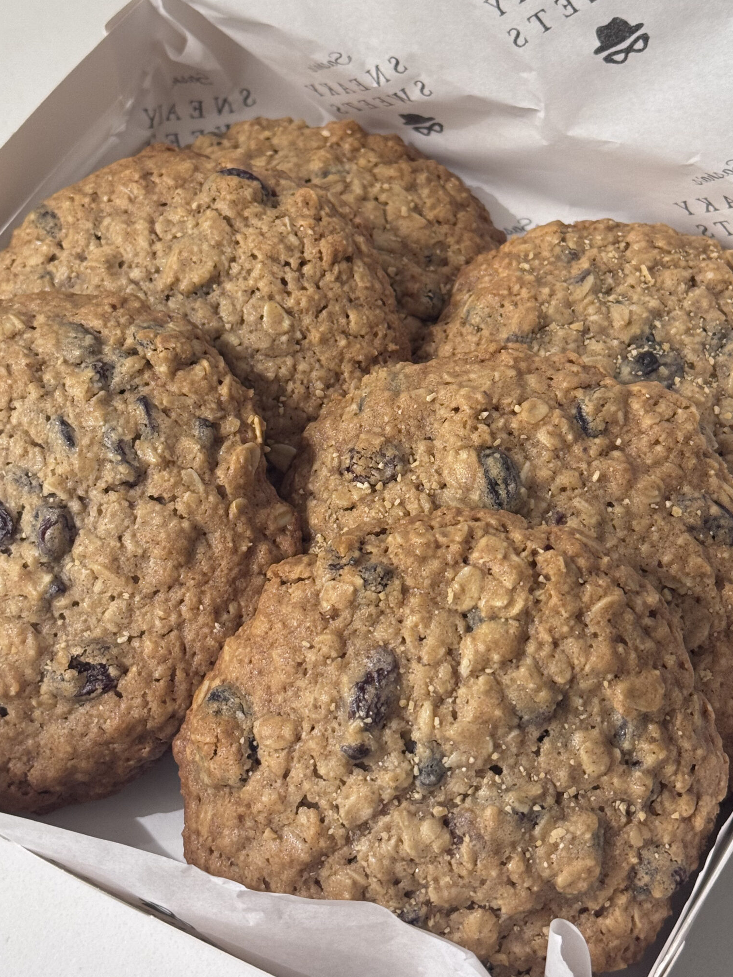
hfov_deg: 24.0
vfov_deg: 31.6
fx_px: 1722
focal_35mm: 61
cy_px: 417
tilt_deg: -59.9
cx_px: 387
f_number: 1.78
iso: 250
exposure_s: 1/40
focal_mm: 6.76
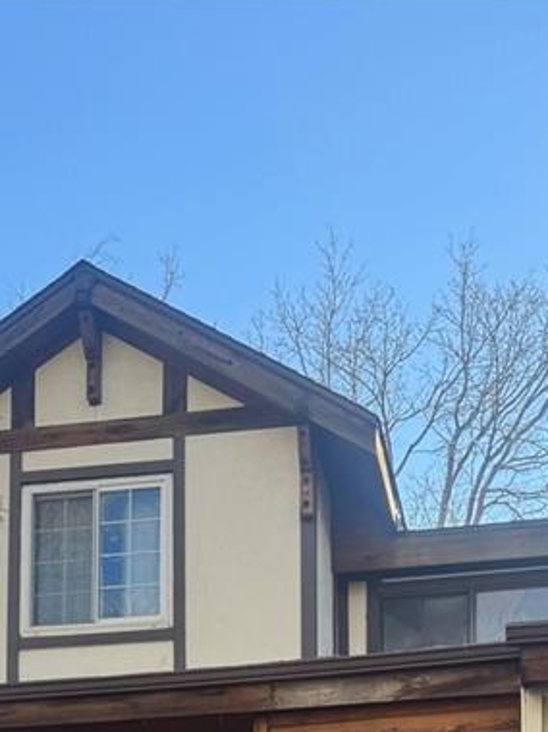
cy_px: 1153
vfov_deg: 21.0
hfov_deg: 19.4
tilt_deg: +4.9
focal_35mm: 76
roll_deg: +0.4
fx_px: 1605
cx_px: 313
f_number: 1.78
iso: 80
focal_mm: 6.76
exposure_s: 1/593
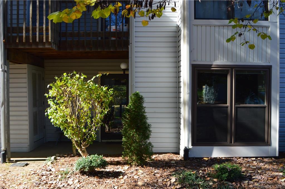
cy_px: 94
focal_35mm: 36
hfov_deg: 53.2
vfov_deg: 36.8
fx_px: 285
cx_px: 142
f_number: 9
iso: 400
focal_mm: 24
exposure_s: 1/160
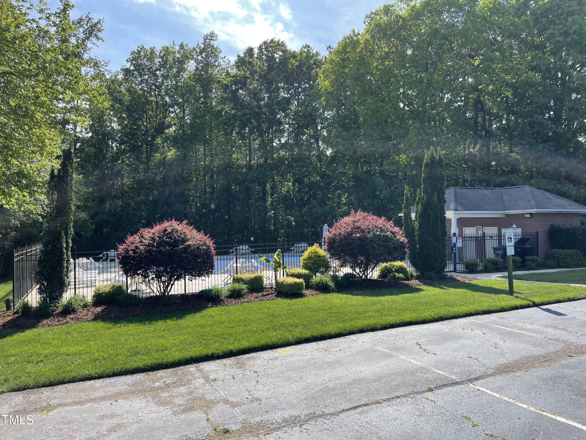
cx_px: 293
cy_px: 220
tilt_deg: +0.4
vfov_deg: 53.1
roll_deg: +0.9
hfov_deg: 67.3
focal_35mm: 26
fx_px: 440
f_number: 1.6
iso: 32
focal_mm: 4.2
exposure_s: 1/1742
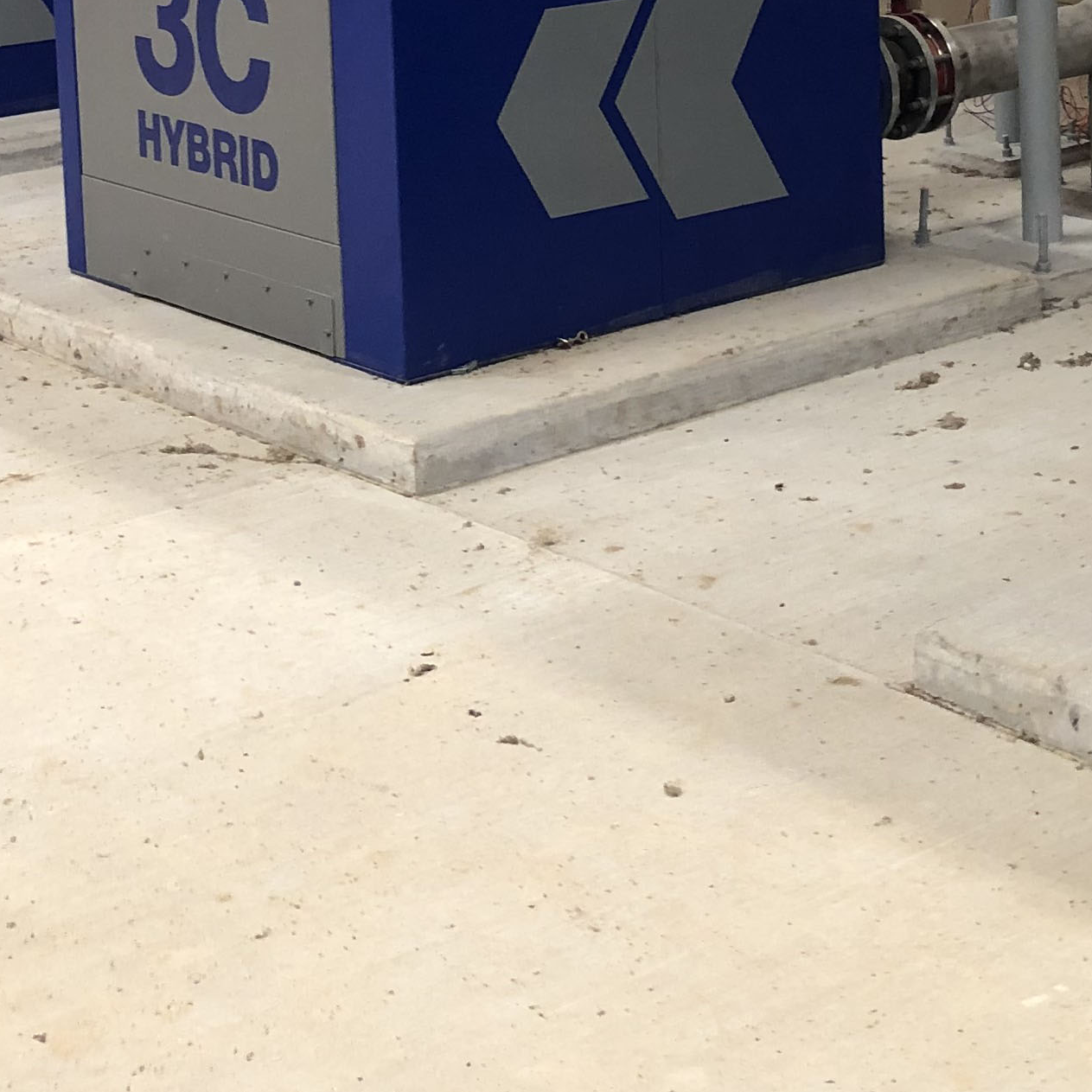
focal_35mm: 79
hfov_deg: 21.5
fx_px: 2820
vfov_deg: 21.0
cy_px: -71
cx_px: 946
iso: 40
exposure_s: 1/20
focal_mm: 3.99
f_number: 1.8
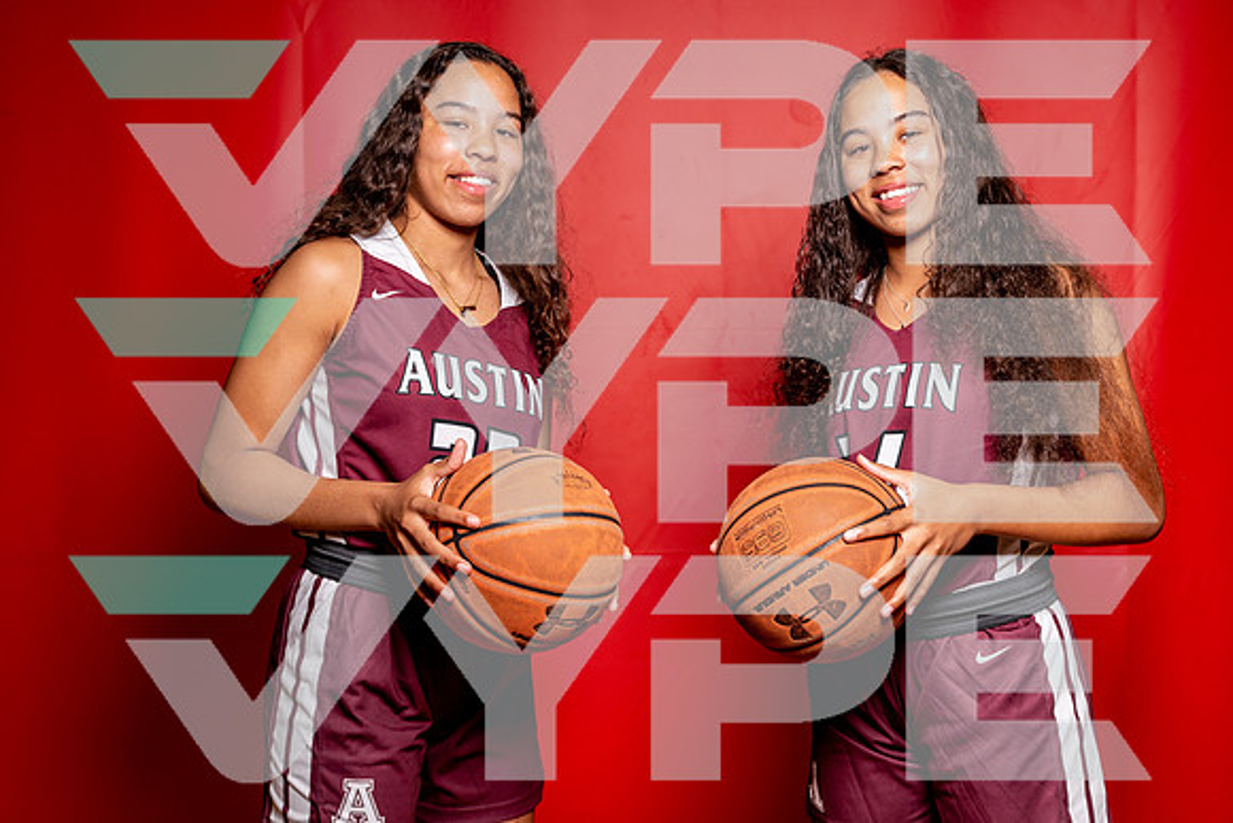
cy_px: 412
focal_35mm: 47
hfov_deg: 41.9
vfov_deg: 28.7
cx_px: 616
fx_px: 1610
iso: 100
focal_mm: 47
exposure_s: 1/125
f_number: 5.6
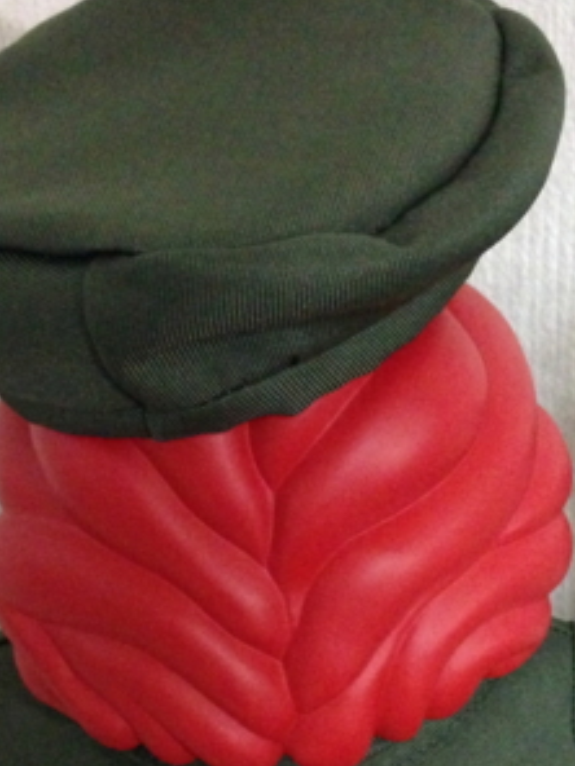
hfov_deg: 21.9
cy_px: 600
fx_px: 1484
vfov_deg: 28.4
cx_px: 285
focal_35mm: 67
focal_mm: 4.13
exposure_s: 1/15
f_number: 2.4
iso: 800
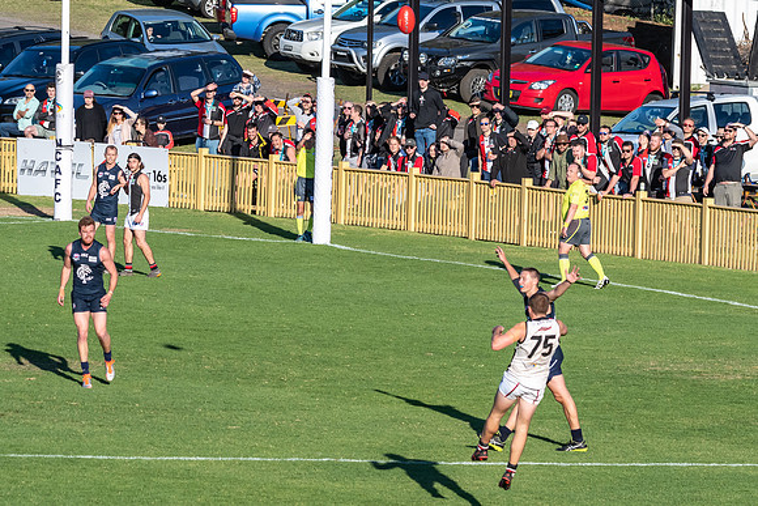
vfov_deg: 4.4
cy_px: 295
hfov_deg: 6.5
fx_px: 6639
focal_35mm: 315
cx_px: 347
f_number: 10
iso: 800
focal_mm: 180
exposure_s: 1/1600
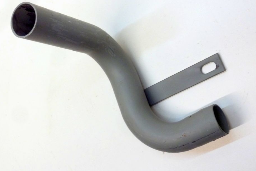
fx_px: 413
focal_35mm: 58
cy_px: 79
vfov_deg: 23.4
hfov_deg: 34.5
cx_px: 126
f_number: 3.9
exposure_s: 1/25
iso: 400
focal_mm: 9.1
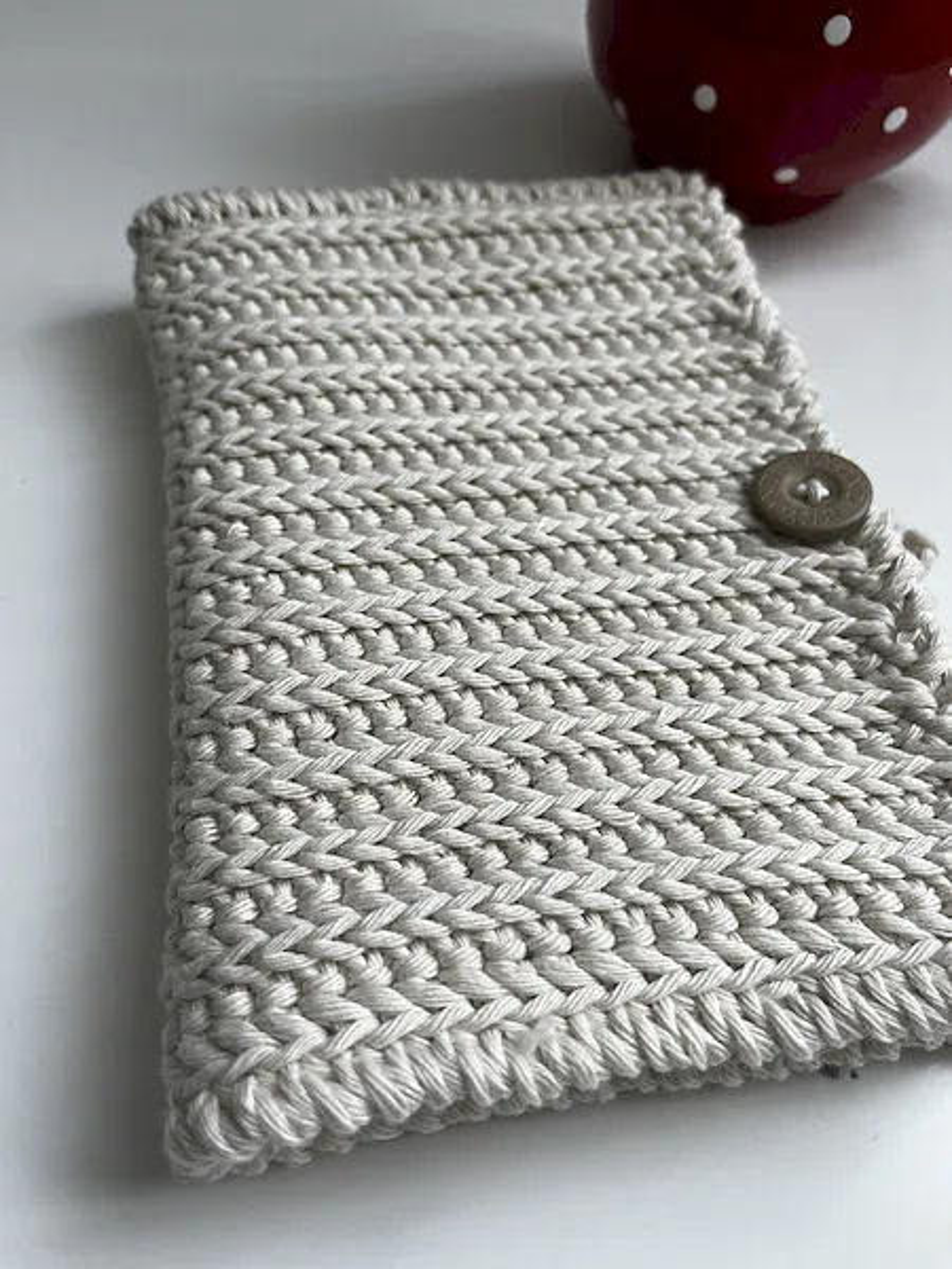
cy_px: 634
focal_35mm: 26
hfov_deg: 53.1
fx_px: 953
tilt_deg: -57.1
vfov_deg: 67.3
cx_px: 476
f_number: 1.6
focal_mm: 5.1
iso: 100
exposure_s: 1/122
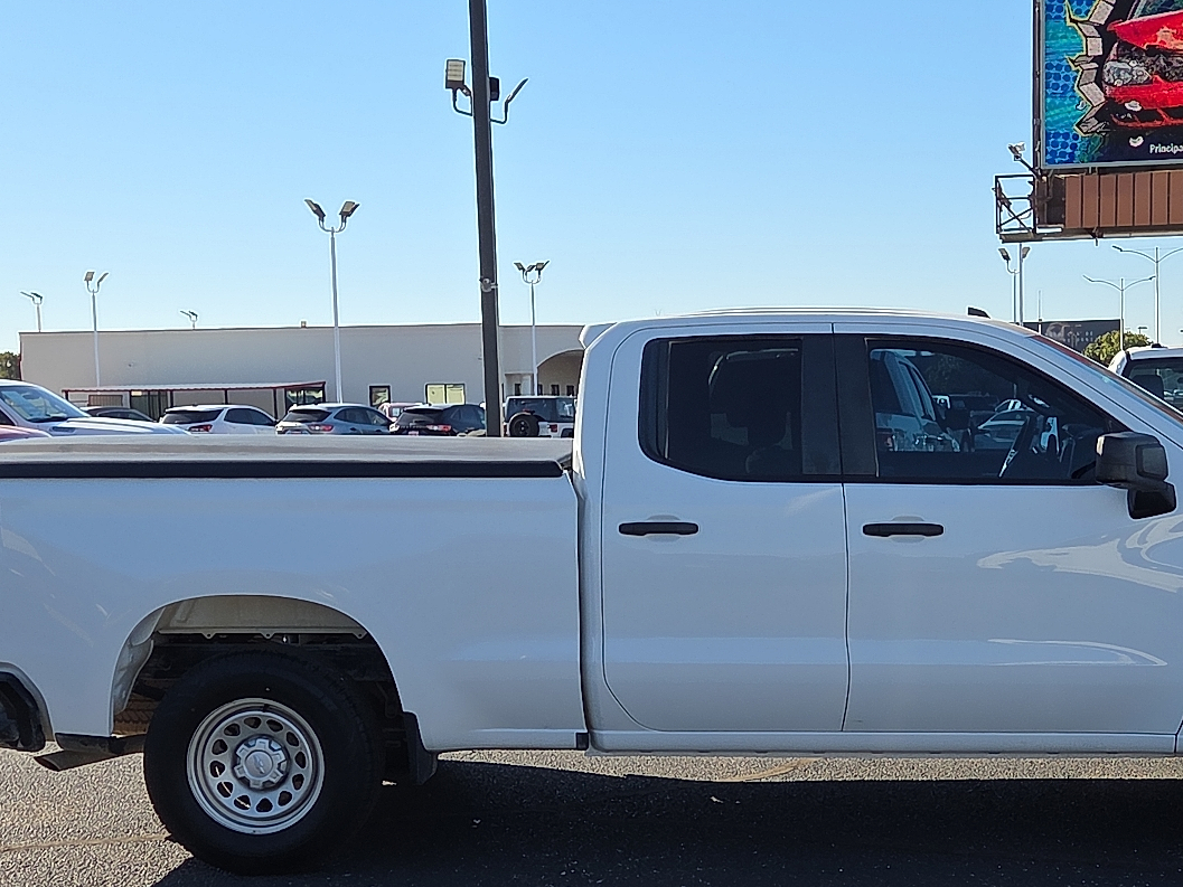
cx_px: 774
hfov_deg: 34.1
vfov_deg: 26.0
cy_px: 569
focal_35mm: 56
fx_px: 1914
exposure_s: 1/5000
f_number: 1.8
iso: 76
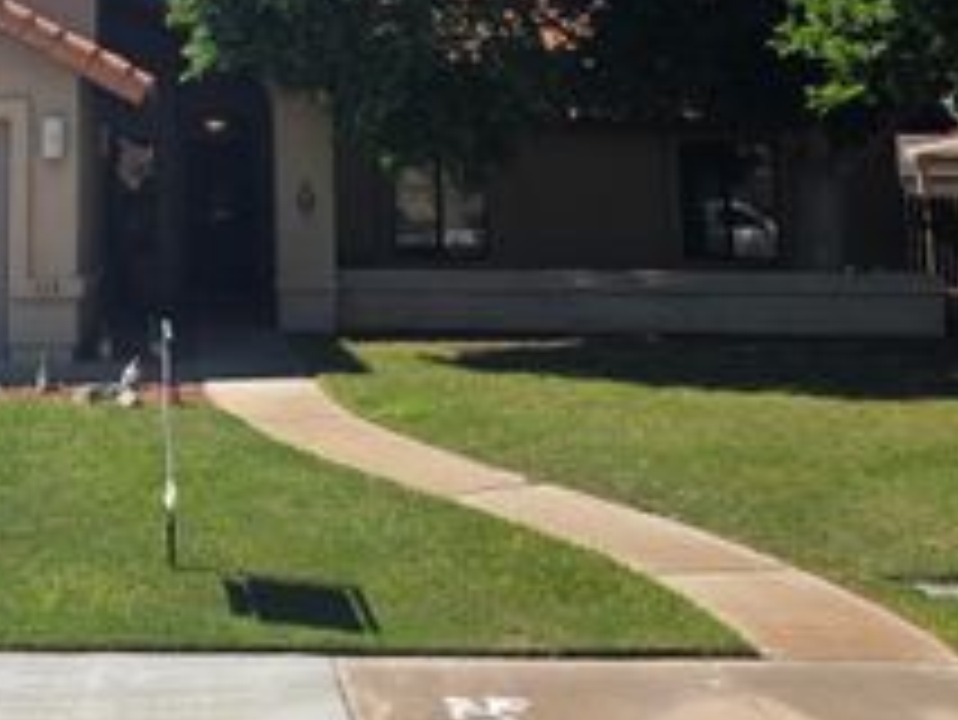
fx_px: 1495
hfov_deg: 33.8
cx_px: 117
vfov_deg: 25.7
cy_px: -7
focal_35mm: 54
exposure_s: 1/5447
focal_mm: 6.3
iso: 80
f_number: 1.7
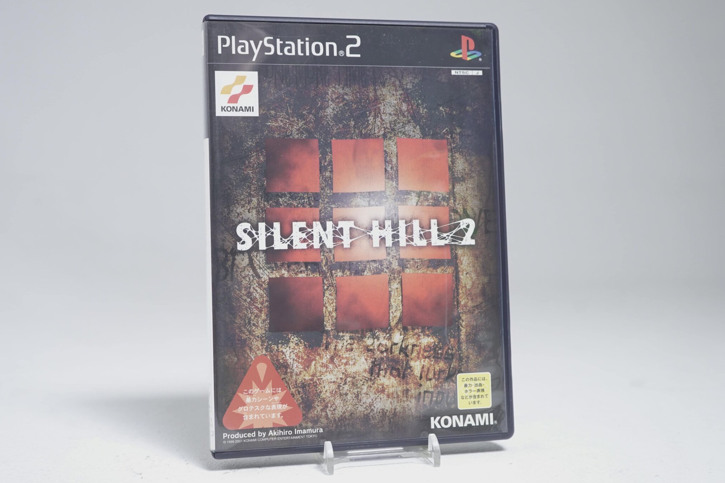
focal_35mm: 45
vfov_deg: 29.9
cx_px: 354
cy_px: 219
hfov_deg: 43.6
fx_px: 906
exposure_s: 1/20
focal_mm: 36
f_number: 5.6
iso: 640
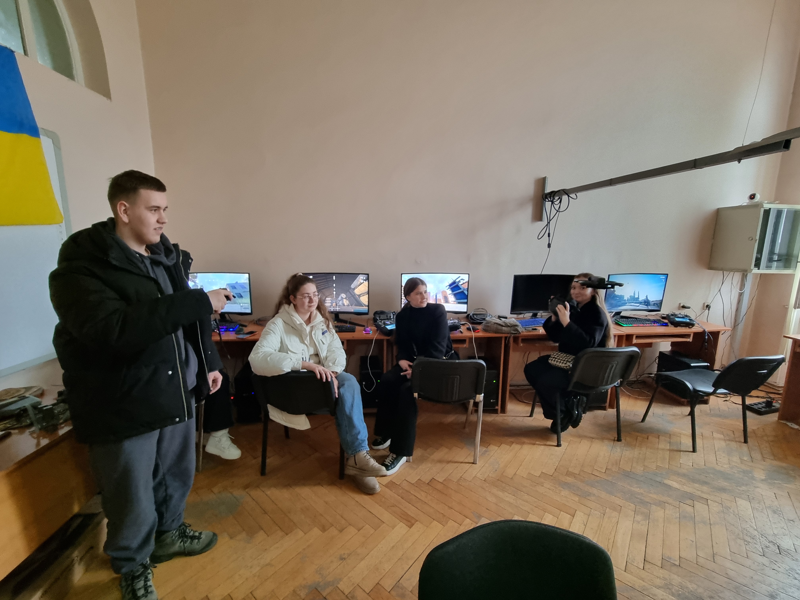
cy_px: 300
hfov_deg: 106.2
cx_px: 400
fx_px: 300
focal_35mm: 13
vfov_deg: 89.9
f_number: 2.2
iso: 640
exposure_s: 1/33
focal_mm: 2.2
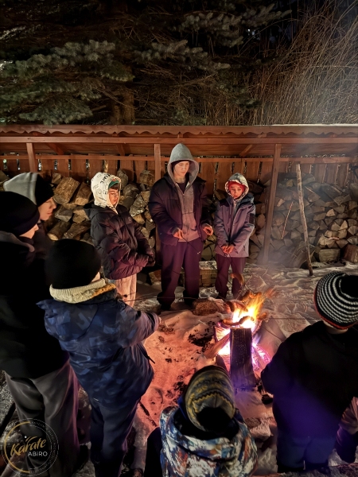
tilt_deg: -20.9
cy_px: 238
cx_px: 179
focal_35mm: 24
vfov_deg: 71.6
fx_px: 331
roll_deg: -1.1
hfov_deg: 56.8
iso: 4000
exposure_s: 1/5
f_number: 1.78
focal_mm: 6.76
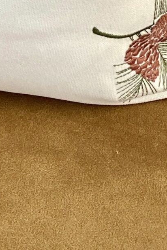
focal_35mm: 280
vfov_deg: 7.1
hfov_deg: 4.9
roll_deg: -6.9
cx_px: -116
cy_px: -229
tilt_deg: -31.8
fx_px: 1948
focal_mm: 6
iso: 40
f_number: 2
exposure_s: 1/122
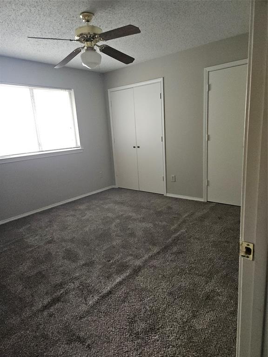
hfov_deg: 58.9
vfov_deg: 73.9
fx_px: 237
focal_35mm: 23
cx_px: 134
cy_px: 178
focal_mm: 5.4
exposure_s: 1/240
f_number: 1.8
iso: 800
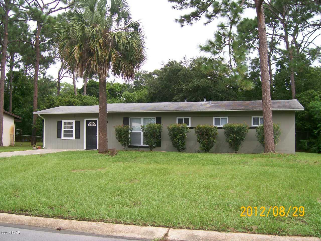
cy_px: 120
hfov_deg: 52.6
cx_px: 160
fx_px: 325
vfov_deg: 40.7
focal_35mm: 35
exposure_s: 1/502
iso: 80
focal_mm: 5.8
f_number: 2.8
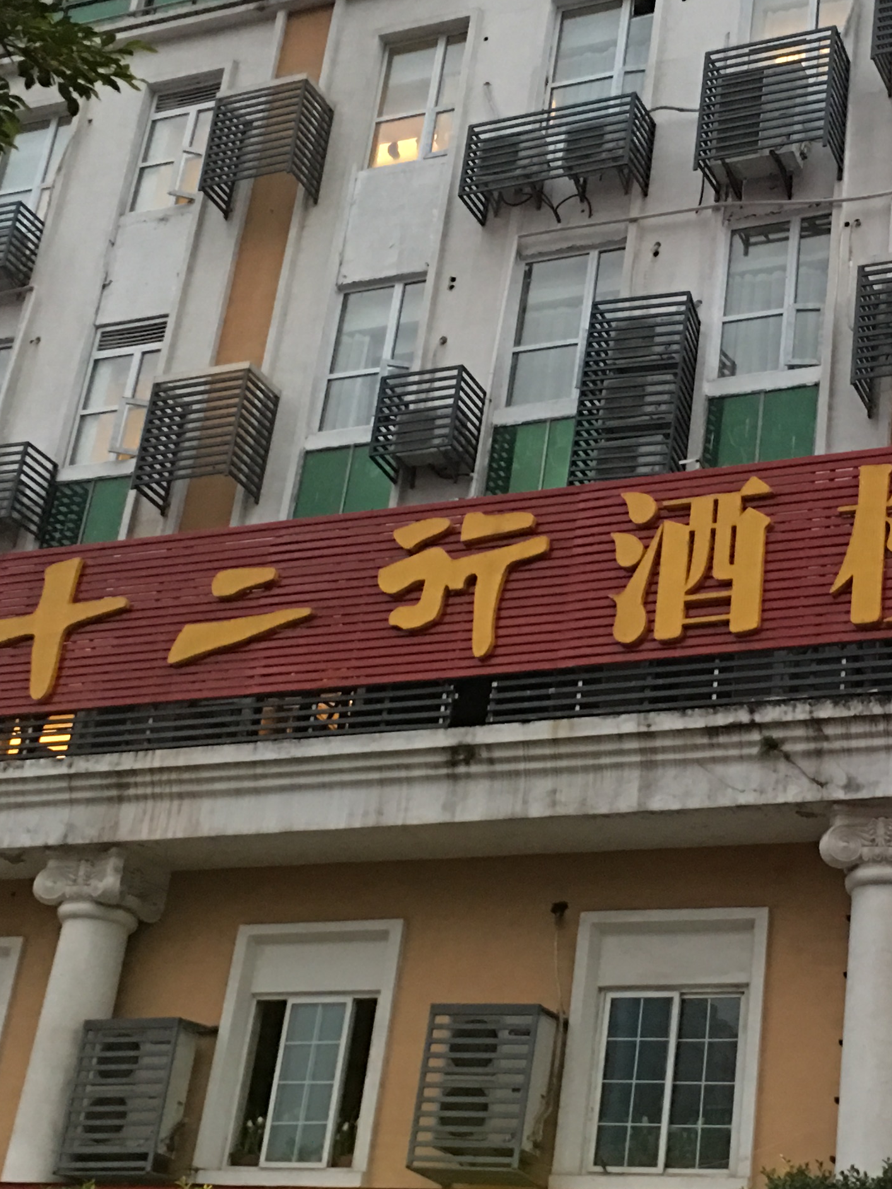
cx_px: 668
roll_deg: -6.1
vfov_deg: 31.2
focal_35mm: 62
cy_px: 632
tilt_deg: +25.0
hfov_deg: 23.4
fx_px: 2131
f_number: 2.2
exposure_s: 1/8
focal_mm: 4.15
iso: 100
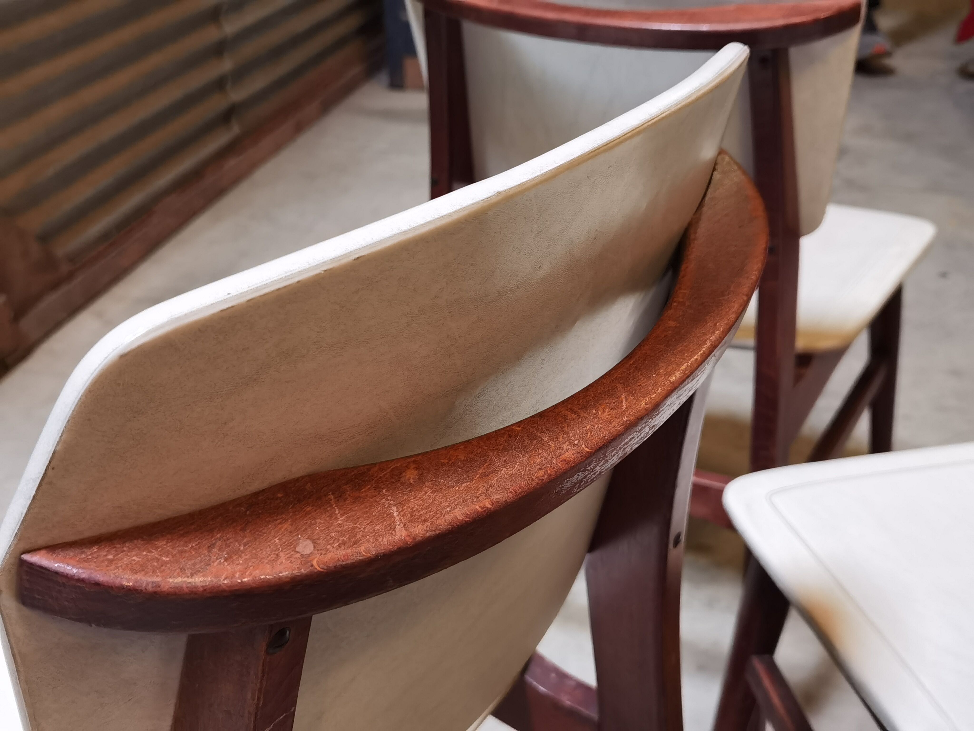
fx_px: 1210
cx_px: 487
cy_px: 366
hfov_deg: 43.9
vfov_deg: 33.6
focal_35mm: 43
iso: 160
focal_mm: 6.71
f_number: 1.9
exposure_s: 1/50
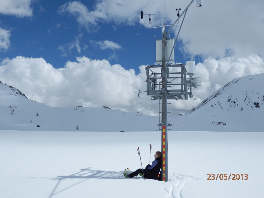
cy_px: 99
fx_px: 282
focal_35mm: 37
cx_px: 132
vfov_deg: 38.7
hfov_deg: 50.1
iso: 80
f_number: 10.1
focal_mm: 6.6
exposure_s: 1/320
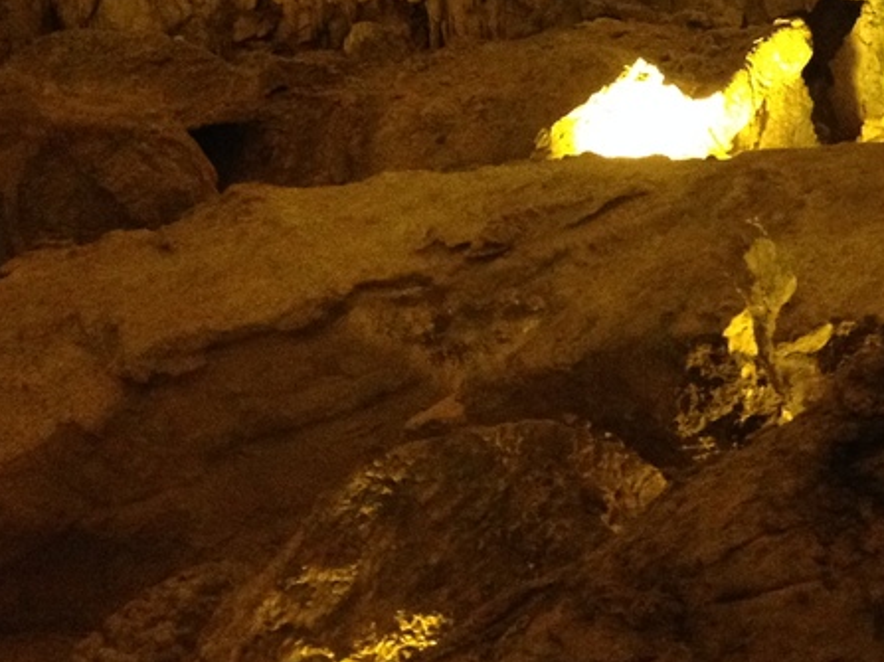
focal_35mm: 94
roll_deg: +0.0
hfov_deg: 20.7
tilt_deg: +3.9
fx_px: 2400
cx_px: 684
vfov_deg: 15.2
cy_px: -140
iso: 320
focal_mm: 4.28
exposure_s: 1/20
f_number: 2.4
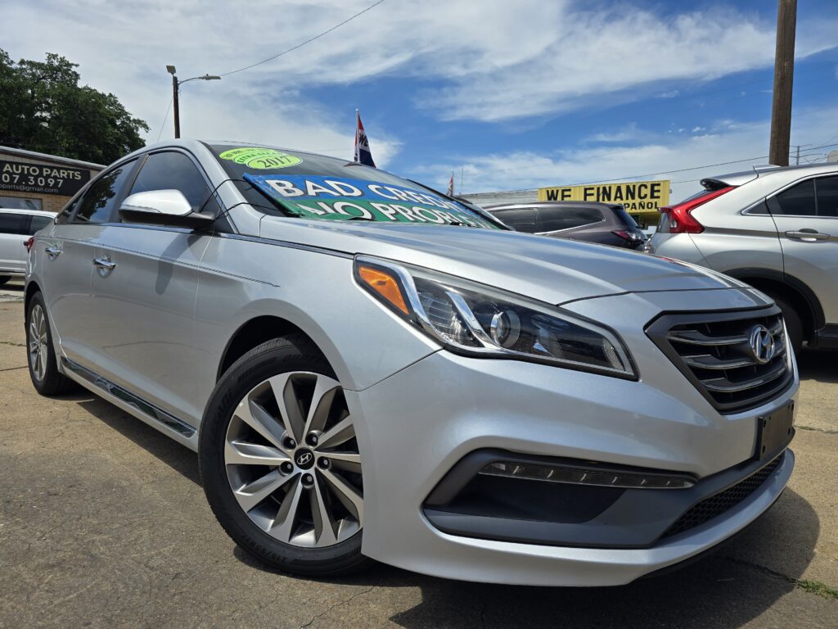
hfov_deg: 73.9
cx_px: 419
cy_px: 314
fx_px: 557
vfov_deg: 58.9
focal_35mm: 23
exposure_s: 1/1132
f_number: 1.7
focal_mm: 6.3
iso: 12
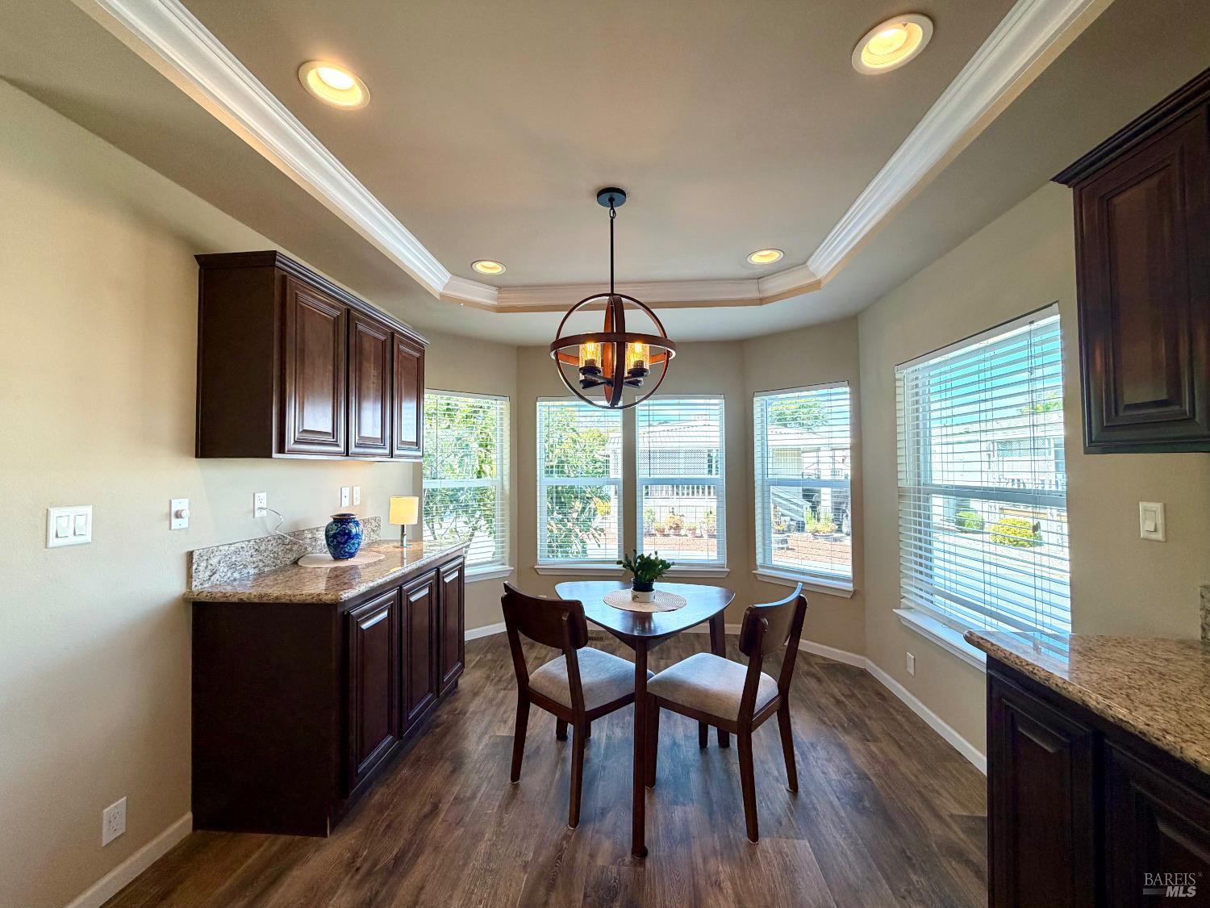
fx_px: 489
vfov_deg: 85.7
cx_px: 605
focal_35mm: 14
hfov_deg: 102.1
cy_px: 454
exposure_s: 1/120
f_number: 2.2
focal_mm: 2.22
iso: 100
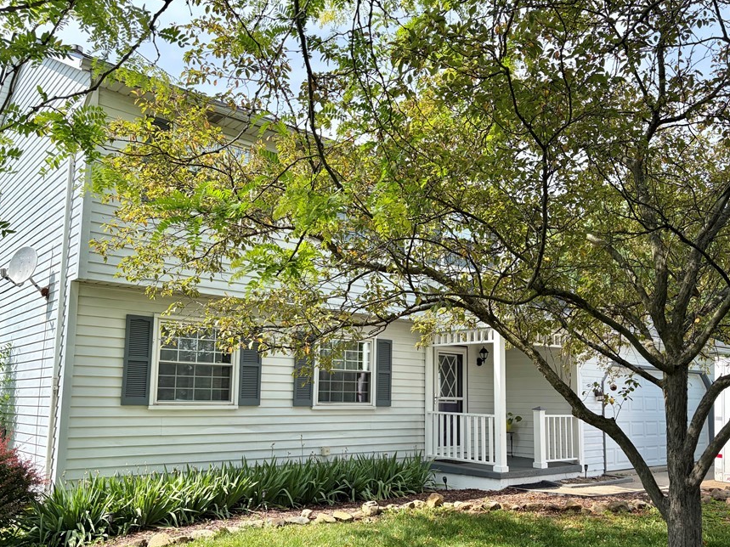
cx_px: 411
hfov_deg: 58.2
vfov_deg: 45.2
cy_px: 324
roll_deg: -0.3
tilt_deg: +7.7
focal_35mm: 31
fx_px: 654
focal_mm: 5.96
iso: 64
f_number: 1.6
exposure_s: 1/1667
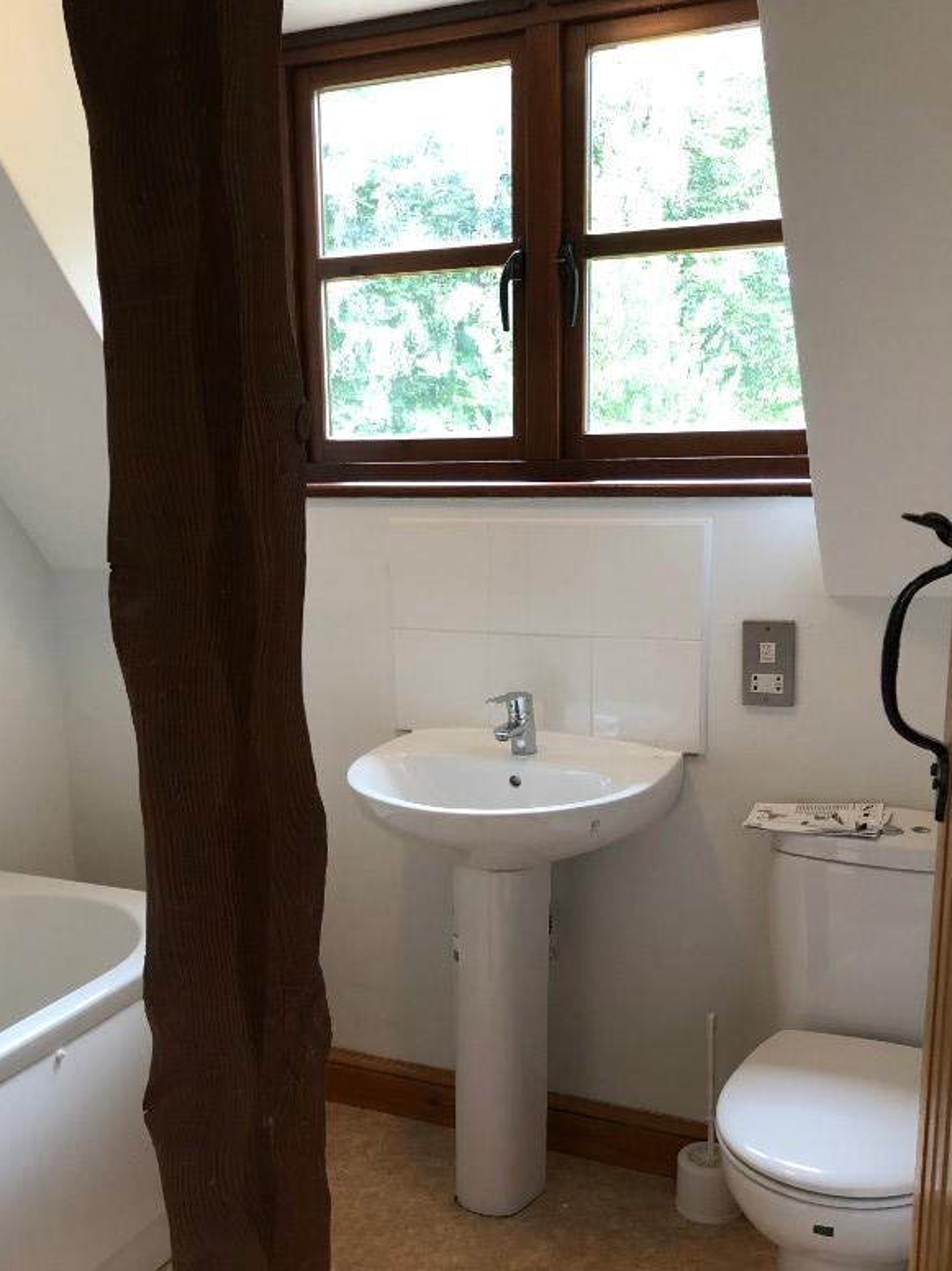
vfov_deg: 49.8
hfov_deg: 38.6
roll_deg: +3.3
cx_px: 416
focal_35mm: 37
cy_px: 772
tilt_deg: -12.4
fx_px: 1357
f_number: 1.8
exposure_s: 1/17
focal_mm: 3.99
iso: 64
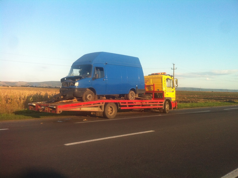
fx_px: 240
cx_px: 119
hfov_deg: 52.7
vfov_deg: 40.6
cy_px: 89
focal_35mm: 35
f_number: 2.8
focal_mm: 3.85
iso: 80
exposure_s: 1/646
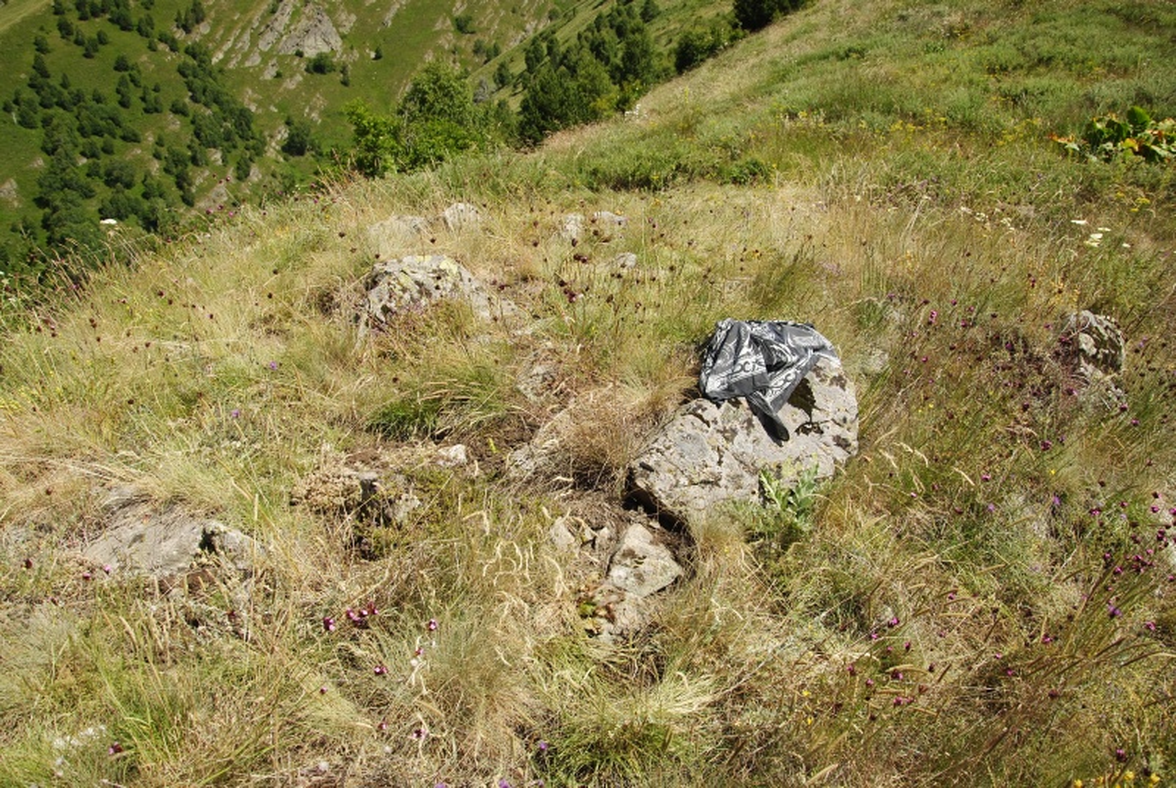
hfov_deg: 67.3
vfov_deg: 48.1
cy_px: 394
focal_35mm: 27
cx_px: 588
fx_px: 883
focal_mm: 18
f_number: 7.1
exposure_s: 1/160
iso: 100
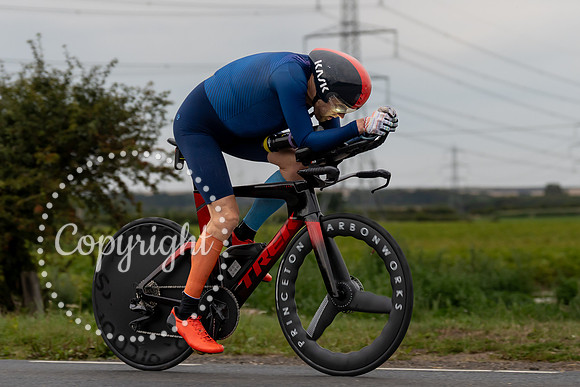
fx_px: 1987
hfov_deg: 16.6
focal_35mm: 123
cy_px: 113
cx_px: 285
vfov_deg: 11.1
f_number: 3.2
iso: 800
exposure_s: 1/1000
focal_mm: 84
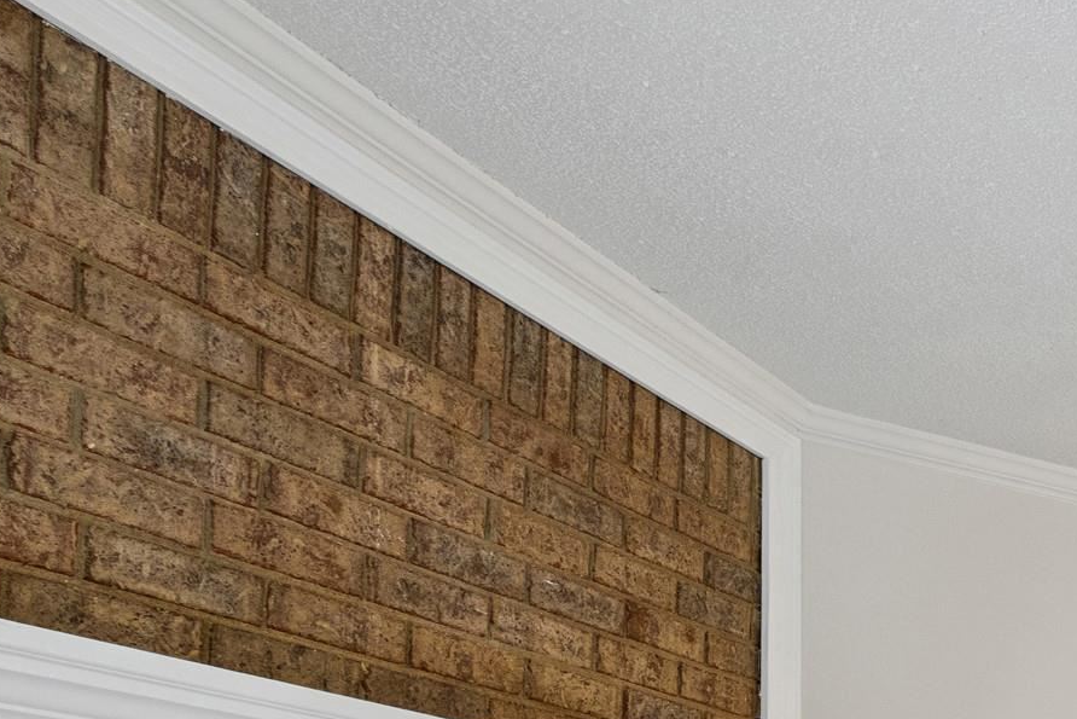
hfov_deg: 25.8
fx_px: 1556
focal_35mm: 52
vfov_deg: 23.0
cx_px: 1694
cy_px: 949
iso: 800
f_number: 9.5
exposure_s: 1/3
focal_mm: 16
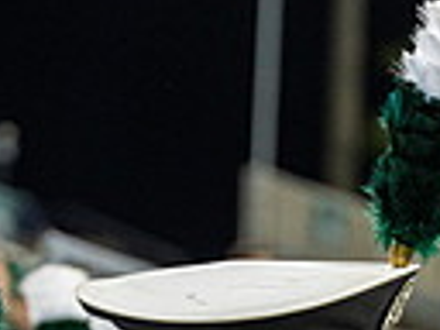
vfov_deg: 4.8
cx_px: 327
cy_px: 648
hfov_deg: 6.5
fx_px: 3864
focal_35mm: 304
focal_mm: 70
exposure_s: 1/500
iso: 2000
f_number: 3.2
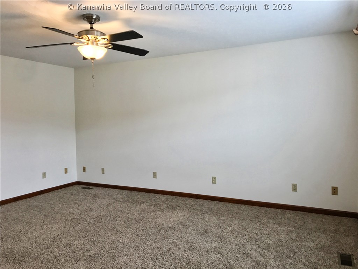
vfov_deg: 49.7
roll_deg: +1.4
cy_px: 134
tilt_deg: -3.2
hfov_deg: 63.4
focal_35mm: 28
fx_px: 290
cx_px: 179
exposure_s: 1/30
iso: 25
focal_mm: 3.99
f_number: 1.8
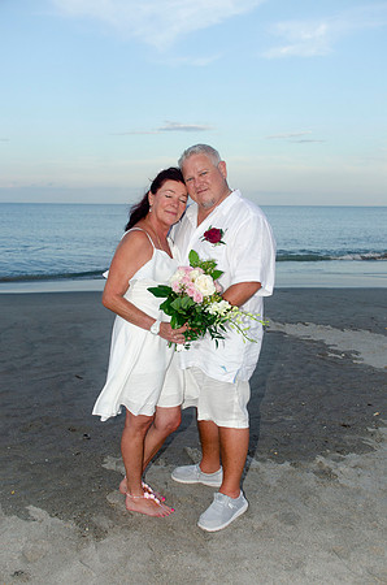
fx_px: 583
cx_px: 194
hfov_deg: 36.7
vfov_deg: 53.2
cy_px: 292
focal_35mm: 36
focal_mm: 24
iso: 200
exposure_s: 1/250
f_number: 6.3
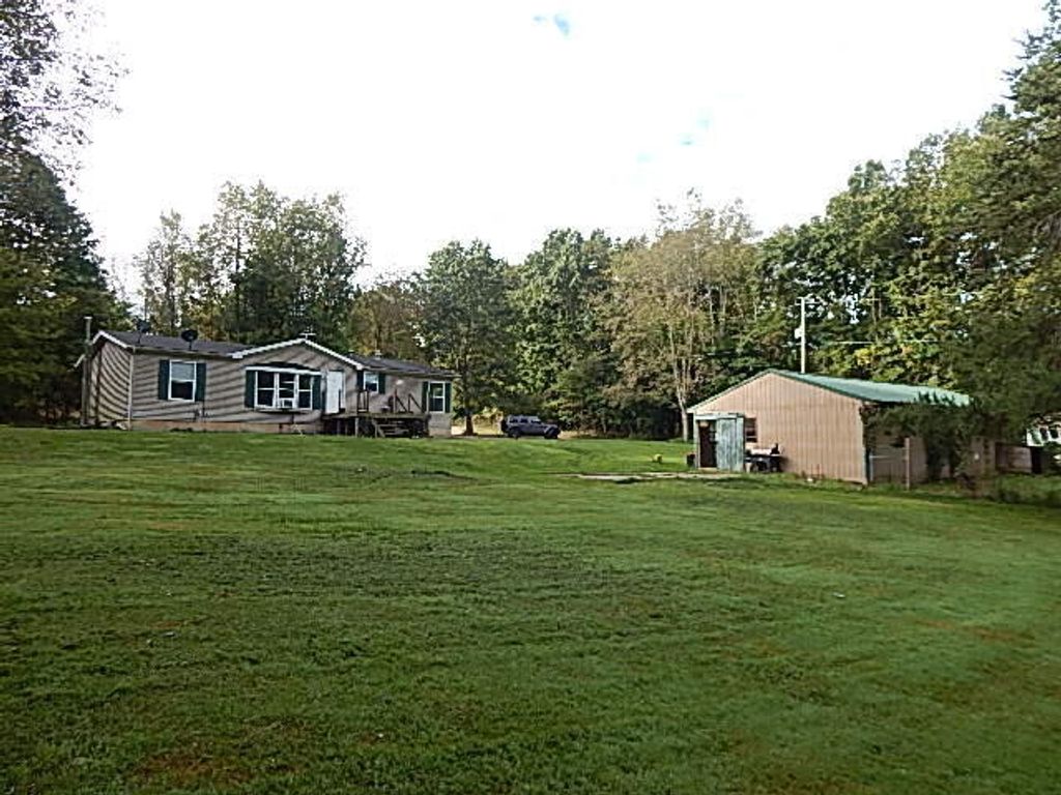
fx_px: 674
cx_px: 530
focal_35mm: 22
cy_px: 398
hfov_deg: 76.4
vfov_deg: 61.1
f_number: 3
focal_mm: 4
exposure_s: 1/400
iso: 125
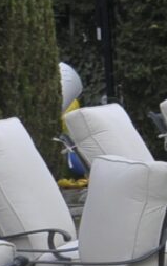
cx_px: 965
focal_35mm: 369
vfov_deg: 5.7
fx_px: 2684
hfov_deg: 3.2
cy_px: 47
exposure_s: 1/160
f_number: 6.3
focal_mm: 24
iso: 200
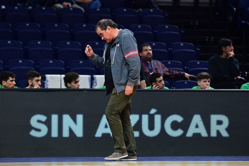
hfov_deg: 9.8
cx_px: 124
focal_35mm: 210
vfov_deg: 6.5
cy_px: 83
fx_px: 1453
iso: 800
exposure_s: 1/500
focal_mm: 140
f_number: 3.5
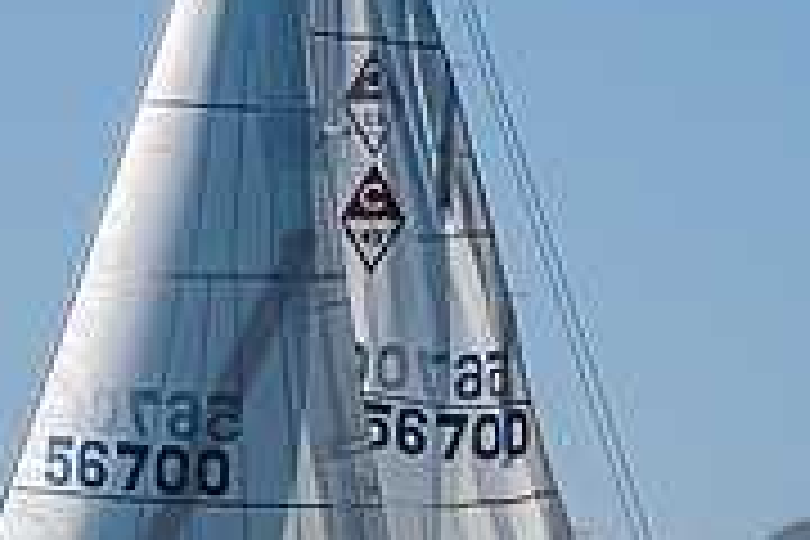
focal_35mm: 480
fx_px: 10799
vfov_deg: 2.9
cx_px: 261
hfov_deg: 4.3
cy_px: 801
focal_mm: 110
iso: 400
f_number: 6.3
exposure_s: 1/6400
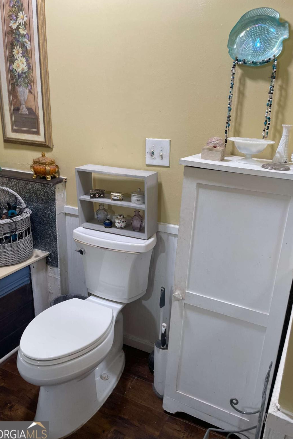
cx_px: 151
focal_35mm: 28
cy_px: 217
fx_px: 342
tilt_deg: -18.6
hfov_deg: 46.4
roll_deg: -2.3
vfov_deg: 65.5
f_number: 1.6
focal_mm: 4.2
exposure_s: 1/60
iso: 100
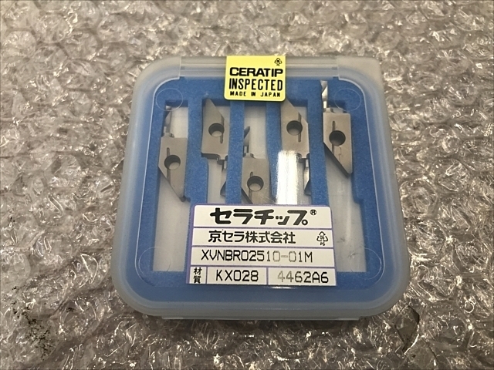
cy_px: 185
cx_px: 247
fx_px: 400
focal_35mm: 28
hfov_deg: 63.4
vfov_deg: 49.7
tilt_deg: -67.2
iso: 32
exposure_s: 1/60
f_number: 1.8
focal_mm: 3.99
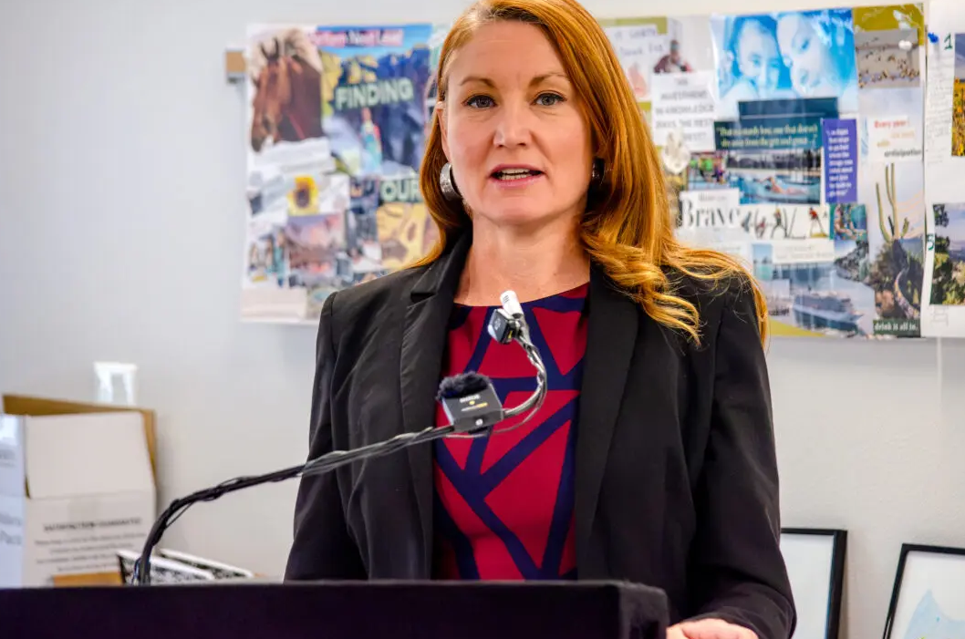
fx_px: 5687
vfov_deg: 6.4
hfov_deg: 9.7
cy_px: 292
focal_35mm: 213
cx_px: 534
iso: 2200
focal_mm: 125
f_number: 4.8
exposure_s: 1/800
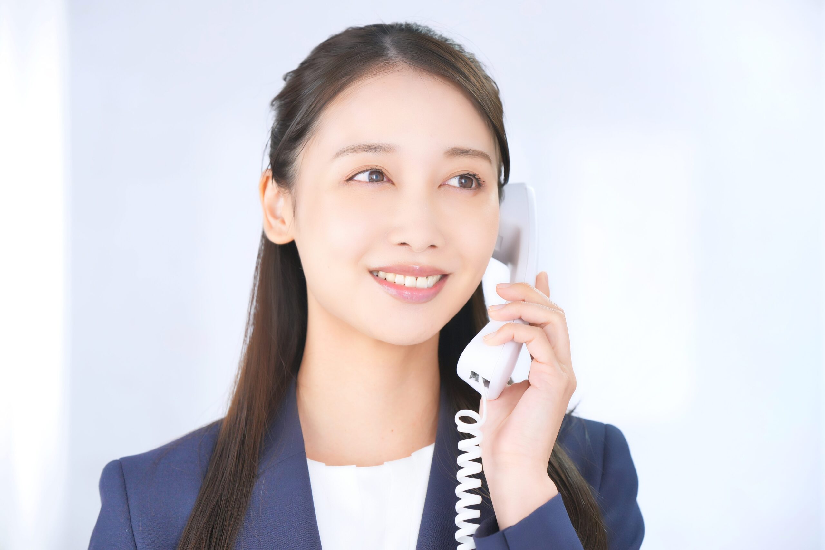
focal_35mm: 85
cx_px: 412
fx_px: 1948
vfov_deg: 16.1
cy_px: 275
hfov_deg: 23.9
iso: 400
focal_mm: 85
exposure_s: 1/125
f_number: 4
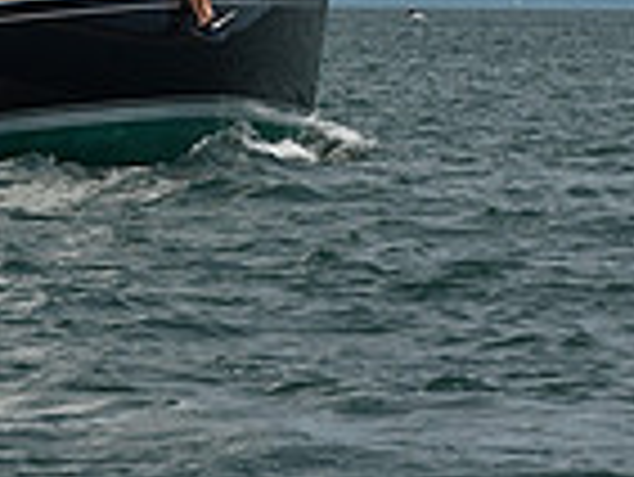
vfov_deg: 3.4
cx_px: -34
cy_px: -819
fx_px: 7992
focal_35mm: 436
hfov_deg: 4.5
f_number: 10
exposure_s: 1/1000
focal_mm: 110
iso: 320
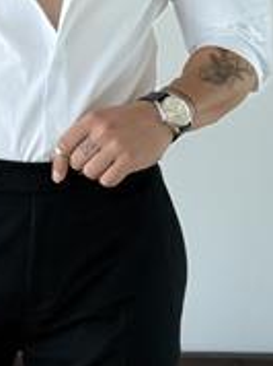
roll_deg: -0.3
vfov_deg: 13.3
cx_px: 21
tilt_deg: +1.9
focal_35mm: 144
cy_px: -81
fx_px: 1518
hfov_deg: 10.2
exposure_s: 1/557
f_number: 1.78
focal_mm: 6.76
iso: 80
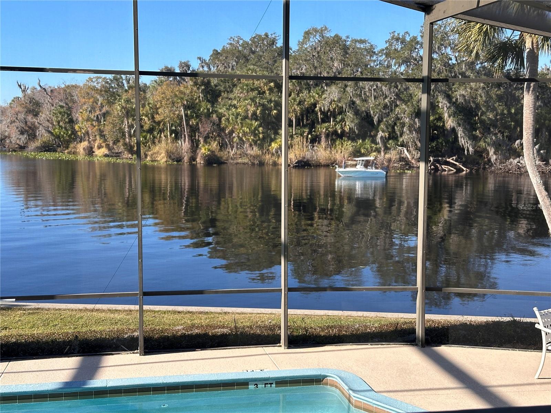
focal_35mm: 48
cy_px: 206
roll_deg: -1.2
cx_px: 276
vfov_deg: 30.3
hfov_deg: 39.7
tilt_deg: -5.5
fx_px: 764
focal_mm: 6.86
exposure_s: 1/953
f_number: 1.78
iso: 64
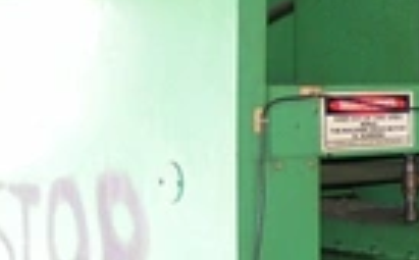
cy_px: 61
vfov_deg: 11.0
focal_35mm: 118
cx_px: 544
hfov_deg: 16.7
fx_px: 1345
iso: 200
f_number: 2.8
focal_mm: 5.8
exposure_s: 1/40
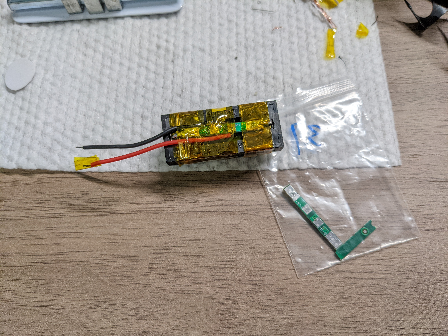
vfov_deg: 51.4
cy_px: 168
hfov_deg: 65.3
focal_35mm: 27
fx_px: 349
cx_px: 224
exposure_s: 1/89.9
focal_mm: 4.38
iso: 111
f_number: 1.73
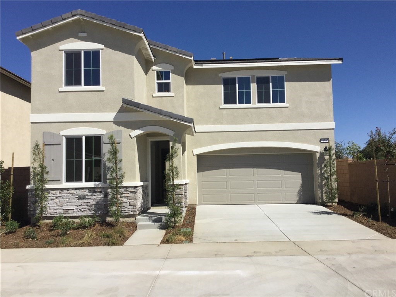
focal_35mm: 31
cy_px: 148
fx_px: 355
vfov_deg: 45.4
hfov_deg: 58.4
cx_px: 198
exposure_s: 1/2398
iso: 25
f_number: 2.4
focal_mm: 3.3
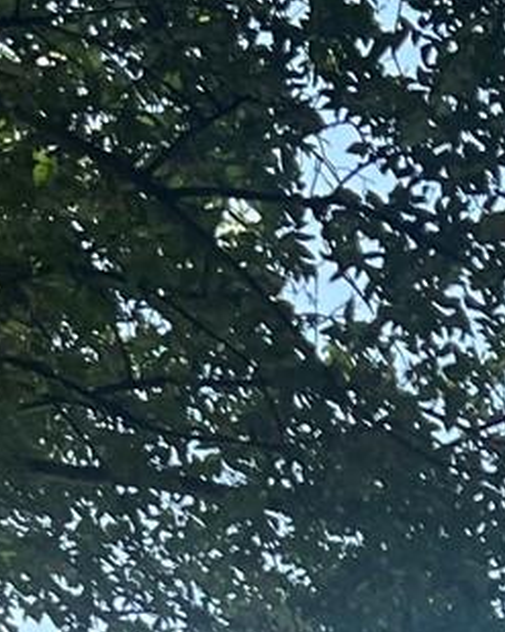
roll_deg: +1.2
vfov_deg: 10.2
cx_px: 851
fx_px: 3140
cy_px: 1434
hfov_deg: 8.9
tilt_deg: -3.0
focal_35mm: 168
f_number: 1.5
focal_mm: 5.7
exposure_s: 1/2994
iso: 50
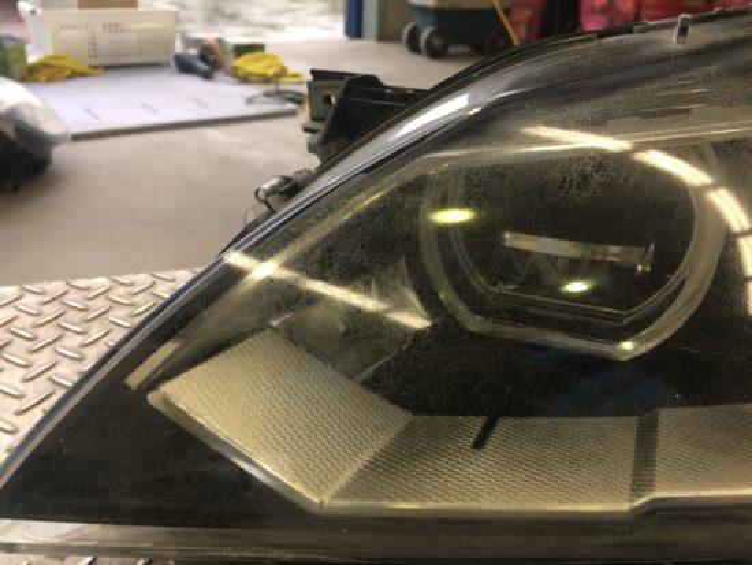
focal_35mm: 29
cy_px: 282
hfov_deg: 61.6
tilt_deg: -28.2
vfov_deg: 48.3
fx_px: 630
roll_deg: -2.6
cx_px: 376
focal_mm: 4.15
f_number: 2.2
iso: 32
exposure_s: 1/60
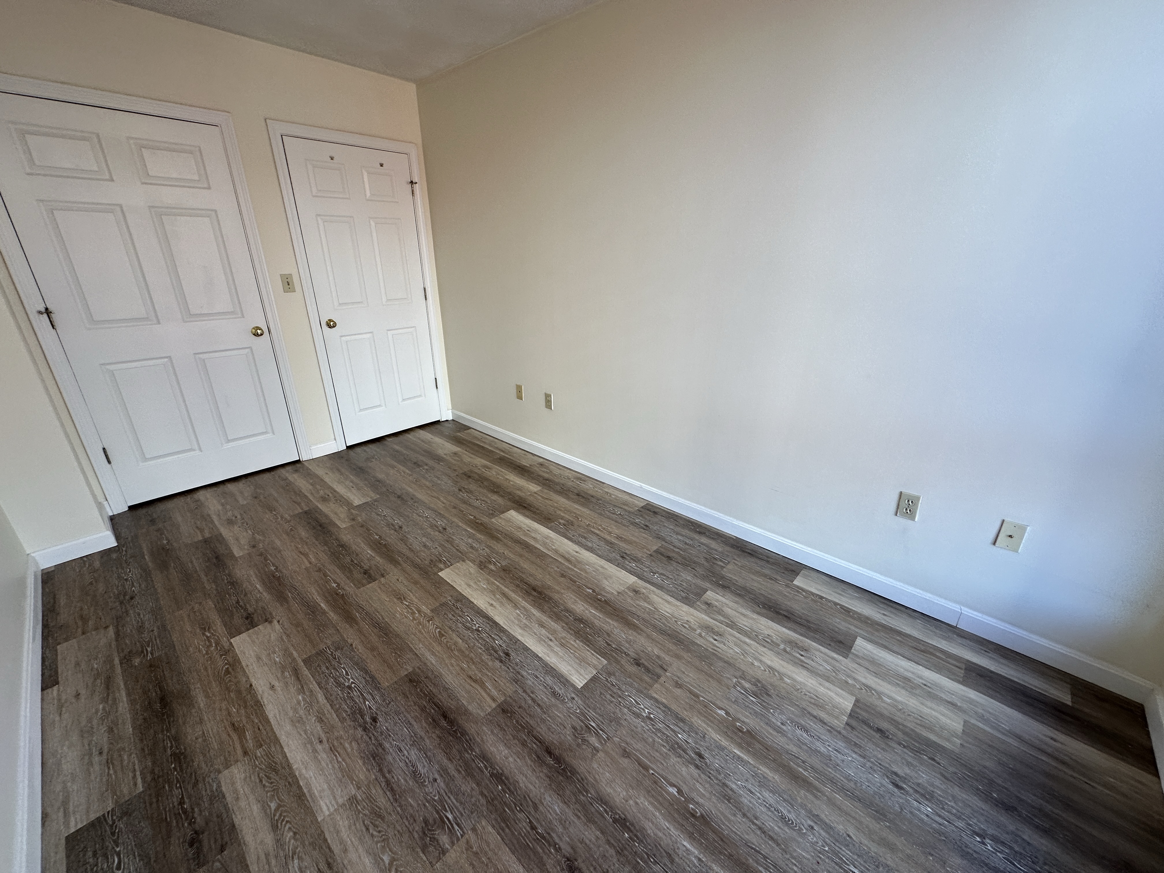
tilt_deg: -17.2
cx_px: 582
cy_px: 436
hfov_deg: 102.1
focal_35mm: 14
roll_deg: +0.9
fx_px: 471
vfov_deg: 85.7
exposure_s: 1/120
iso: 80
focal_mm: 2.22
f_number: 2.2
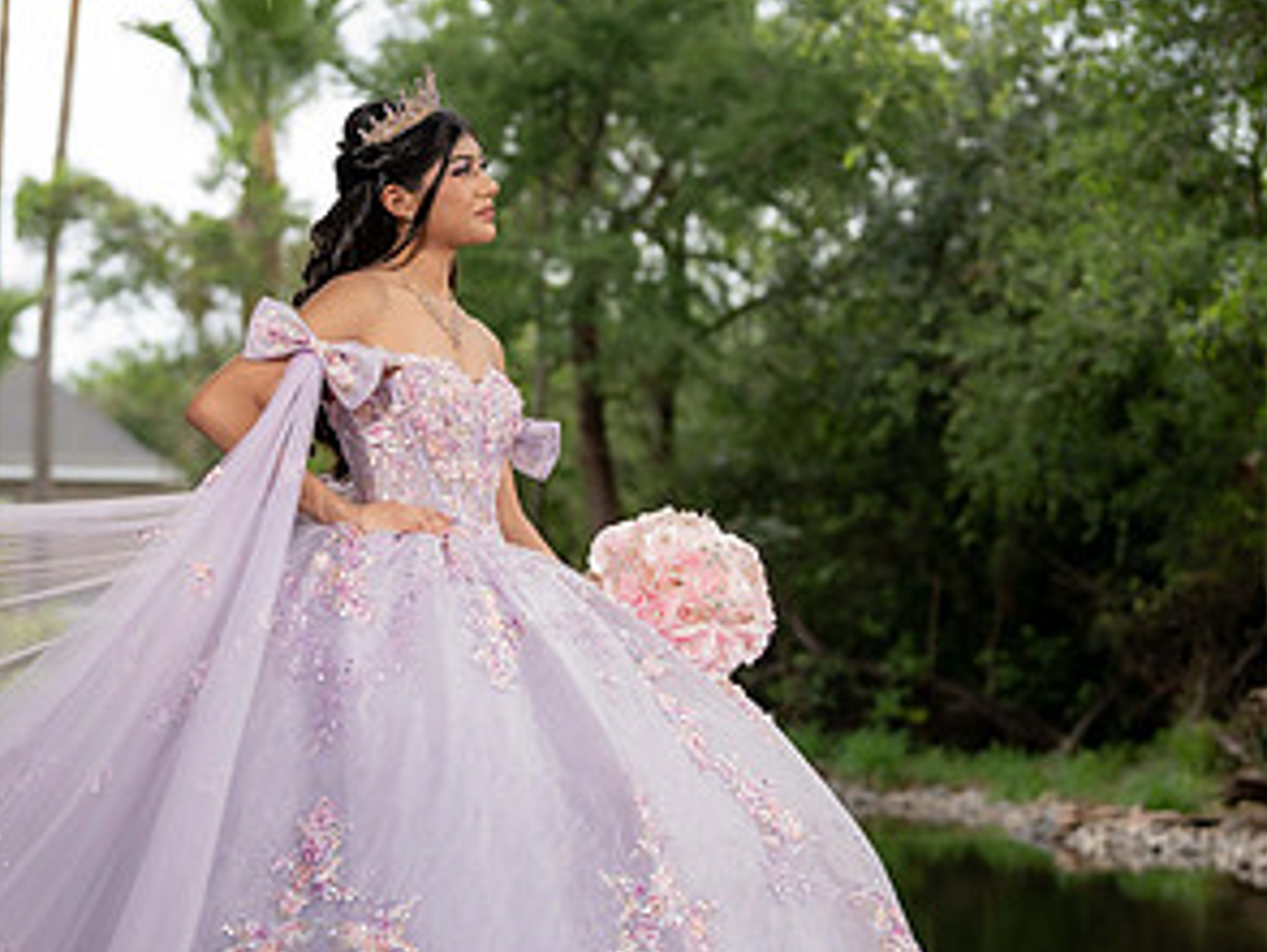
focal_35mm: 91
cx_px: 672
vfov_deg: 16.2
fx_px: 3333
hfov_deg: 21.5
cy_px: 597
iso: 80
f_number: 2.2
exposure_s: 1/800
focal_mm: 48
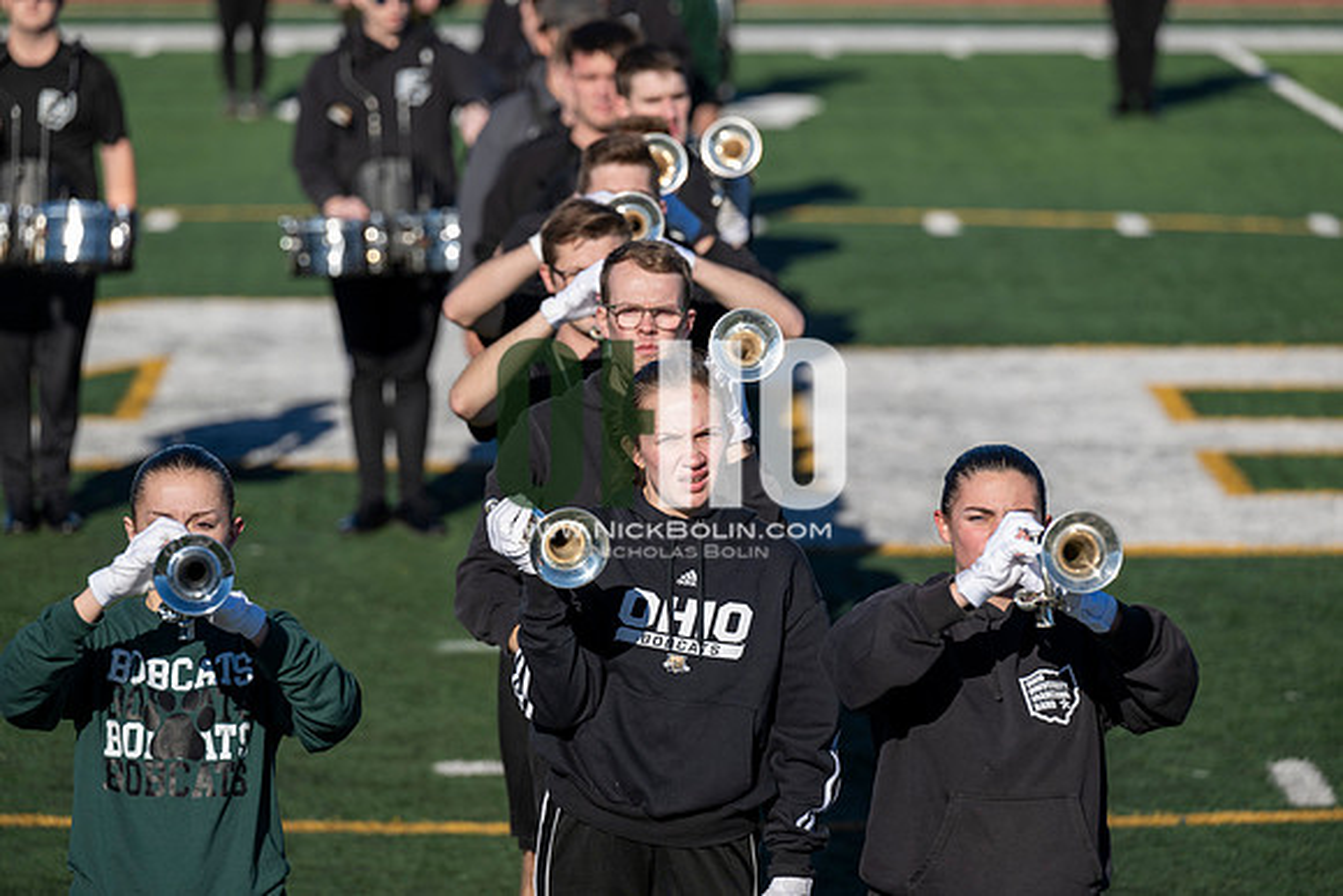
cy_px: 448
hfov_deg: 10.3
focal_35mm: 200
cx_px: 672
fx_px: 7463
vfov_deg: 6.9
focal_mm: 200
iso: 160
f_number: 4
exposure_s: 1/2000
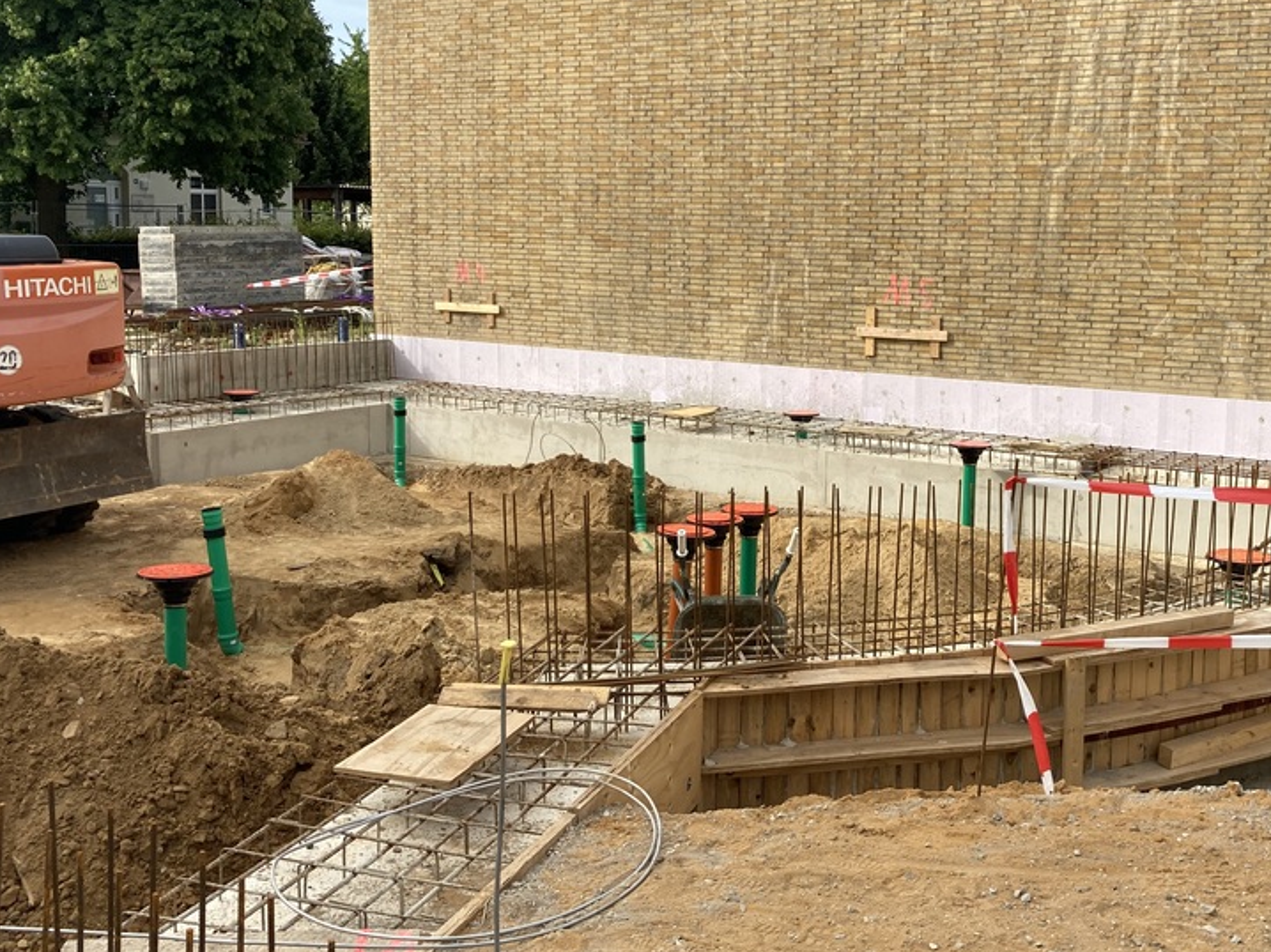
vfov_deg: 36.7
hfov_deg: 47.6
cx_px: 770
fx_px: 1431
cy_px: 418
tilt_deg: -5.4
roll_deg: -2.0
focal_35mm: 39
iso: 20
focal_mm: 3.99
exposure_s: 1/941
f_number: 1.8
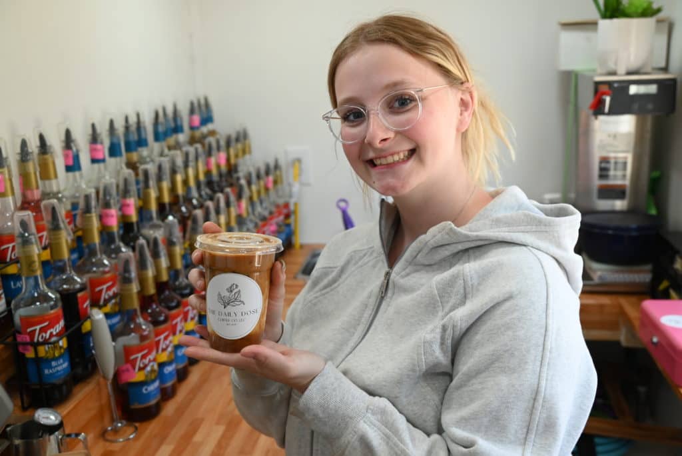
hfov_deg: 50.7
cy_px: 228
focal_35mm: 38
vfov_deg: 35.1
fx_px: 720
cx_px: 341
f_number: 5
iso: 1000
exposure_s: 1/400
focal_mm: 38
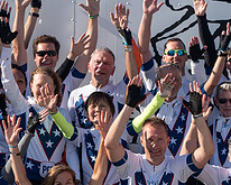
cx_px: 293
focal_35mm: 200
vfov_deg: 7.7
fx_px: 1368
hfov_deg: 9.5
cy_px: 122
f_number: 5.6
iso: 250
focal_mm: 70
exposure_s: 1/1250
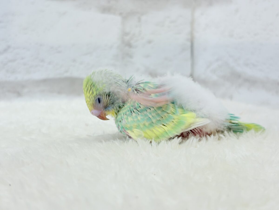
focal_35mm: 52
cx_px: 140
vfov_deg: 28.0
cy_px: 105
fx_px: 419
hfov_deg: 36.8
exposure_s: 1/100
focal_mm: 5.96
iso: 50
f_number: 1.6
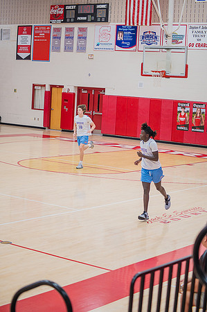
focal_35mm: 75
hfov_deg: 18.1
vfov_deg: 27.0
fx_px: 648
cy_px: 156
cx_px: 104
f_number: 4.5
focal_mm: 75
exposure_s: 1/250
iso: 1000
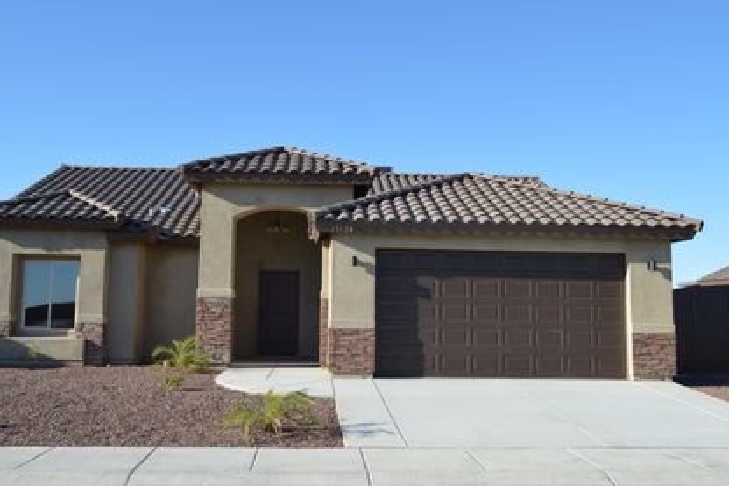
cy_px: 223
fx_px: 729
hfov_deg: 53.1
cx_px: 340
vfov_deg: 36.8
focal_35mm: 36
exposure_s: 1/250
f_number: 8
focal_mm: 20
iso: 100
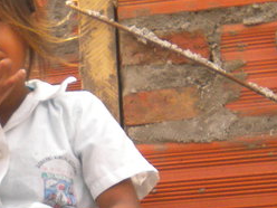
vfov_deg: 6.9
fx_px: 1720
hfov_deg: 9.0
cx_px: -114
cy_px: 221
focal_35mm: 215
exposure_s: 1/397
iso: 192
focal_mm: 9.3
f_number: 3.9
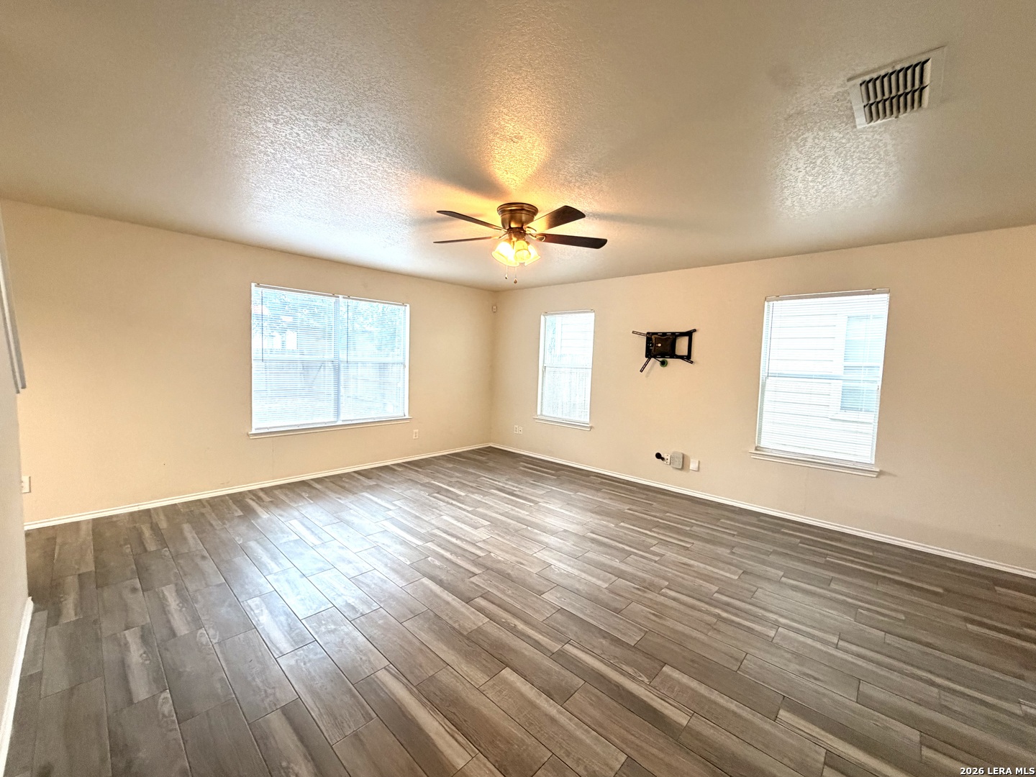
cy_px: 388
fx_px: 419
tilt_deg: -4.4
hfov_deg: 102.1
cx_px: 518
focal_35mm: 14
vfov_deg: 85.7
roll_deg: -1.8
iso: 320
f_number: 2.2
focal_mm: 2.22
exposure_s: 1/60
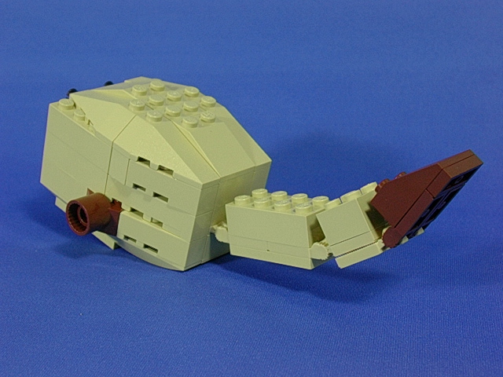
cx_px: 252
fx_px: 974
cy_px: 188
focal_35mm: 67
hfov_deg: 29.0
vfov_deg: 21.9
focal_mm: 10.2
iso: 70
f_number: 3.6
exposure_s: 1/9.7
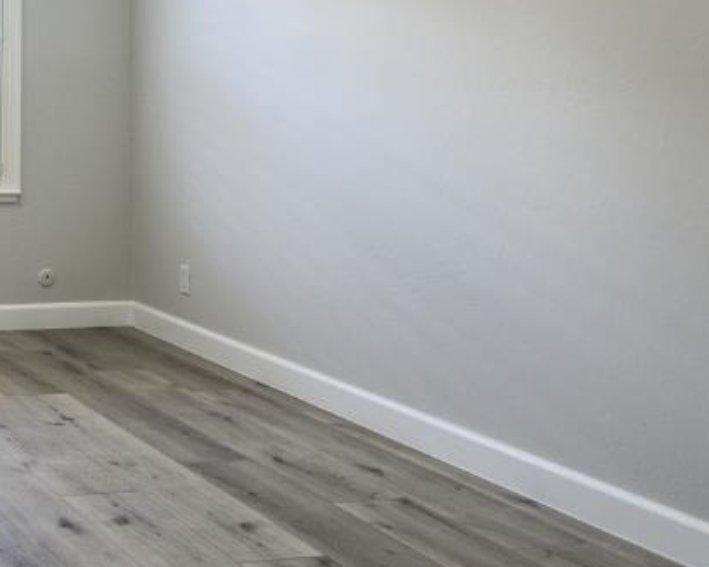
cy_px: 73
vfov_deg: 26.8
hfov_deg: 27.6
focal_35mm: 55
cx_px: -242
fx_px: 1154
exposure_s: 1/50
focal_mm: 16
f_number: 5.6
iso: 320
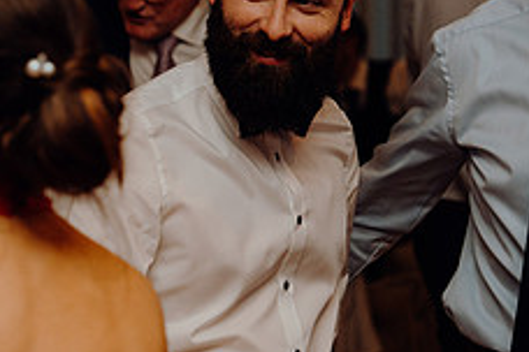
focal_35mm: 155
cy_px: 126
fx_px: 2277
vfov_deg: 8.9
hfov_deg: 13.2
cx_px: 283
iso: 1250
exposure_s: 1/160
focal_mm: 61
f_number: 2.8
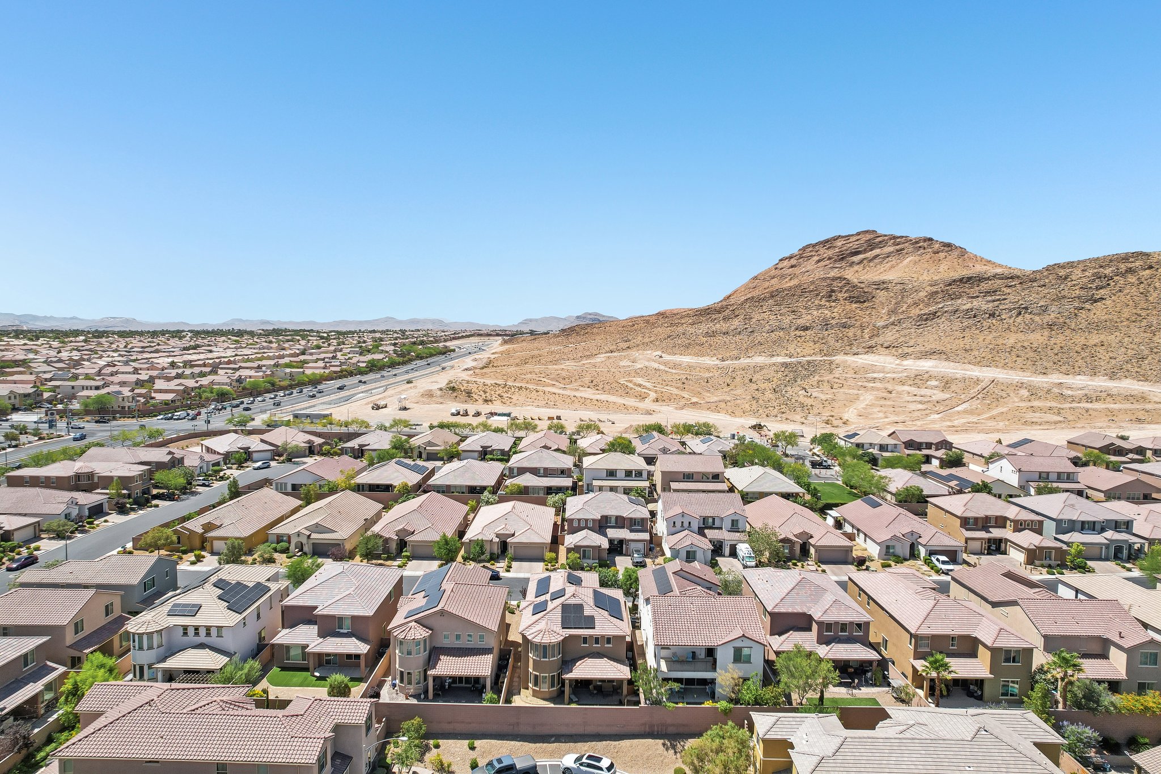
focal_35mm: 22
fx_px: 709
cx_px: 580
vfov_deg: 57.2
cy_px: 387
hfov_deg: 78.6
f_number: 2.8
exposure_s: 1/1500
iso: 100
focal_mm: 8.4
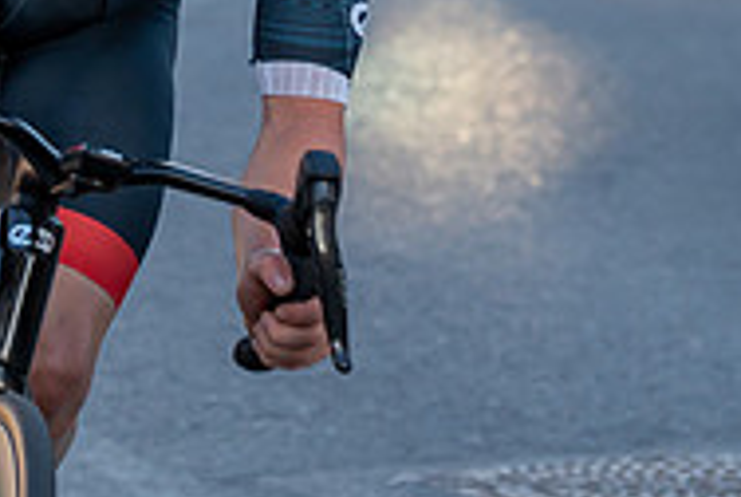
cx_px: 316
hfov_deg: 6.4
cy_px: -200
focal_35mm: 321
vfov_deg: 4.3
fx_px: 6618
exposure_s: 1/500
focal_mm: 75
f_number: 4.5
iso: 400
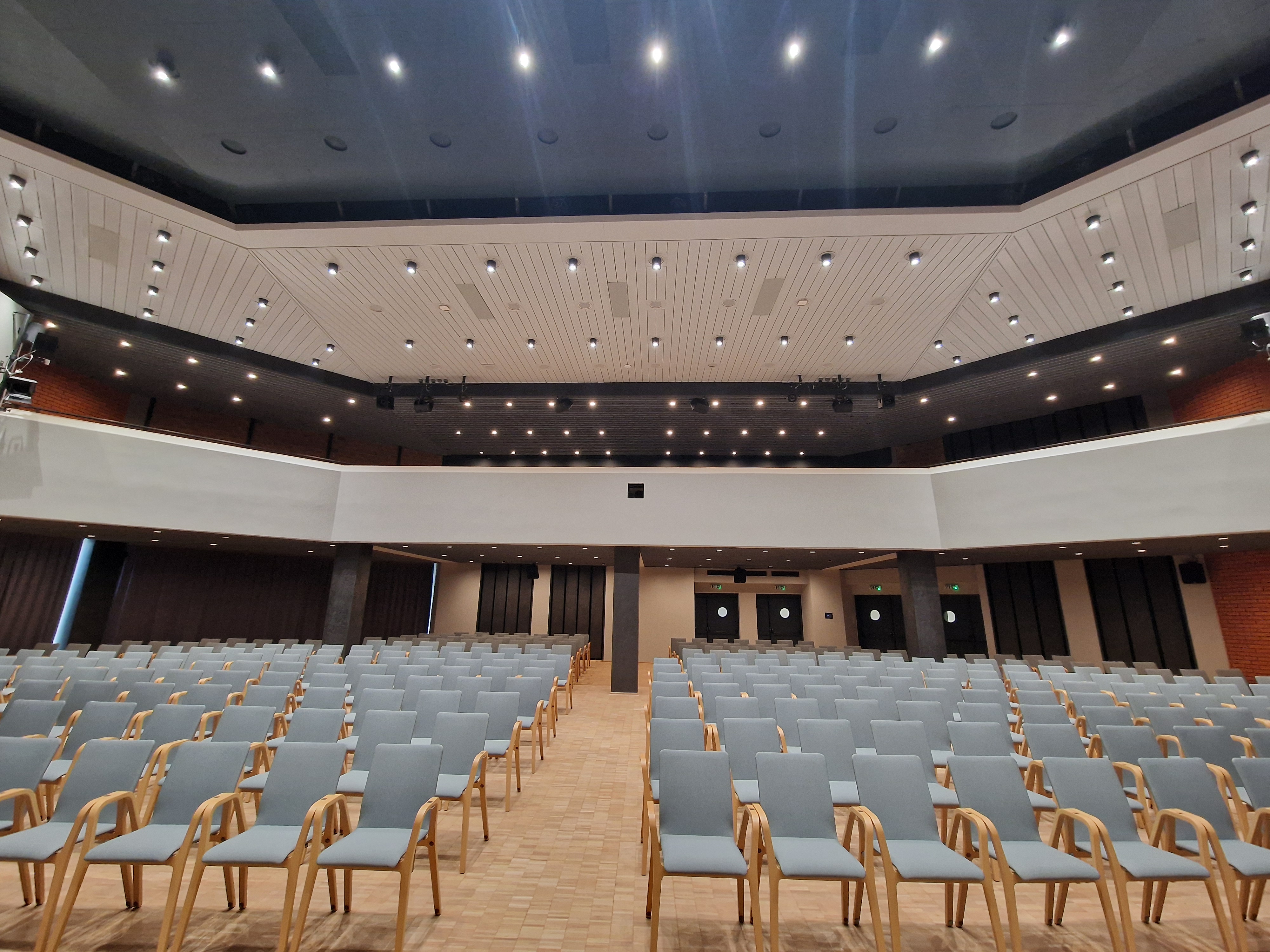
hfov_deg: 106.2
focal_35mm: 13
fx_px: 477
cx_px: 635
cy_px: 476
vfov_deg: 89.9
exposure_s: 1/60
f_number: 2.2
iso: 320
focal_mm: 2.2
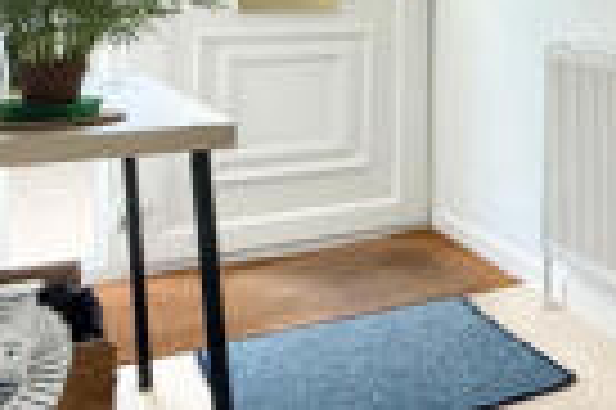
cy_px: -43
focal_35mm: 62
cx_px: 1054
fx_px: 1060
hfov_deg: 22.4
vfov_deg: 20.8
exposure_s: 1/99
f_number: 2.2
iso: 100
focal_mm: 2.22
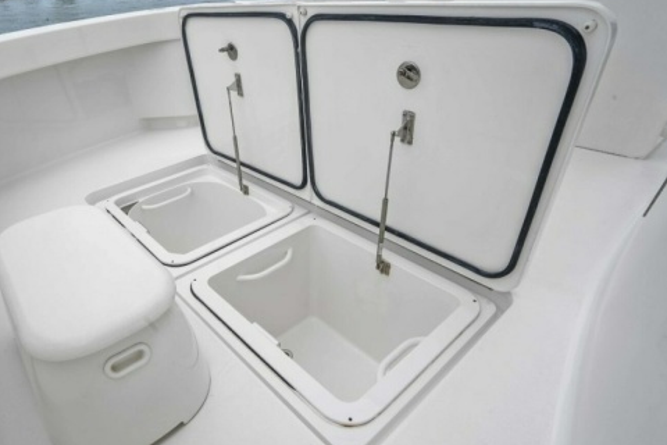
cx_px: 260
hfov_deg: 82.7
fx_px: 371
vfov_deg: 61.9
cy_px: 238
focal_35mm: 20
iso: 400
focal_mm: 16
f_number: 11
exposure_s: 1/500
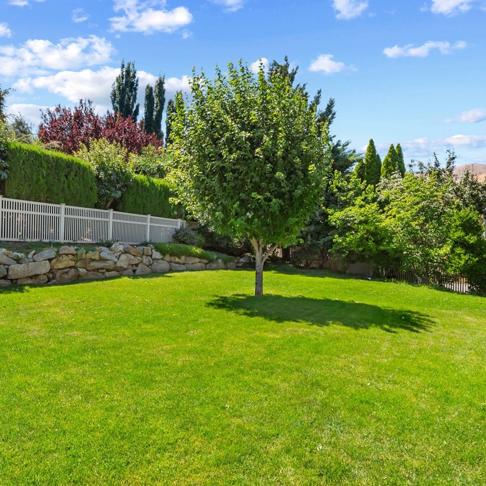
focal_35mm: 23
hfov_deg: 66.7
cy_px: 236
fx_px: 365
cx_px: 196
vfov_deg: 67.2
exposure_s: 1/800
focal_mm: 15
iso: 100
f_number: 8
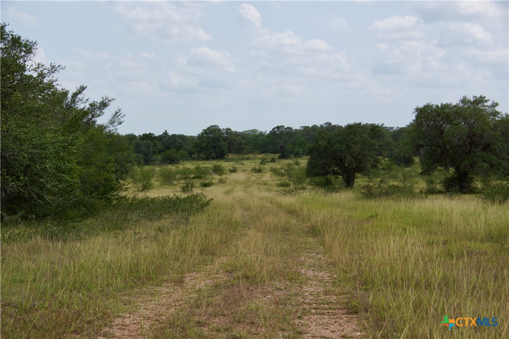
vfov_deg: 15.2
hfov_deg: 22.6
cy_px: 170
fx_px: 1272
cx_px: 254
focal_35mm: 90
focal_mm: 60
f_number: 9
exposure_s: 1/320
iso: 100
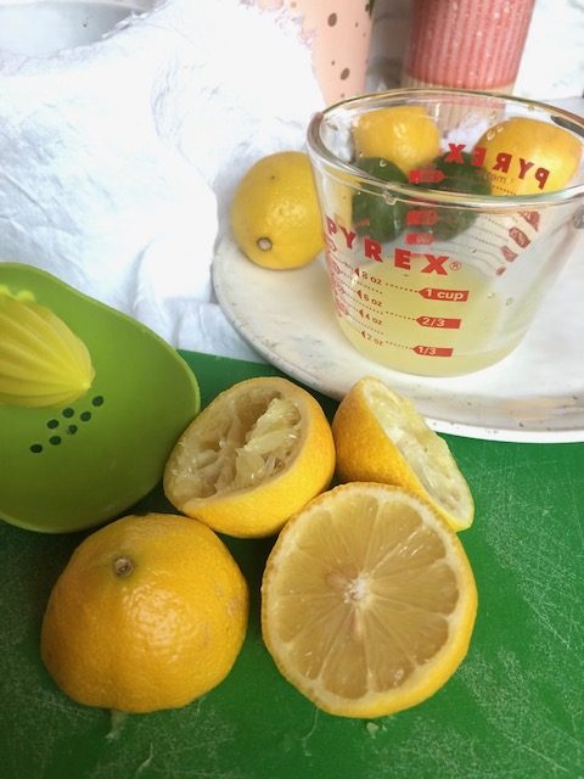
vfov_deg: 63.4
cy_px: 390
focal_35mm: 28
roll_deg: -2.1
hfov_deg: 49.7
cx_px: 292
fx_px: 630
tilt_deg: -41.2
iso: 40
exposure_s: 1/15
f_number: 1.8
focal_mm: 3.99
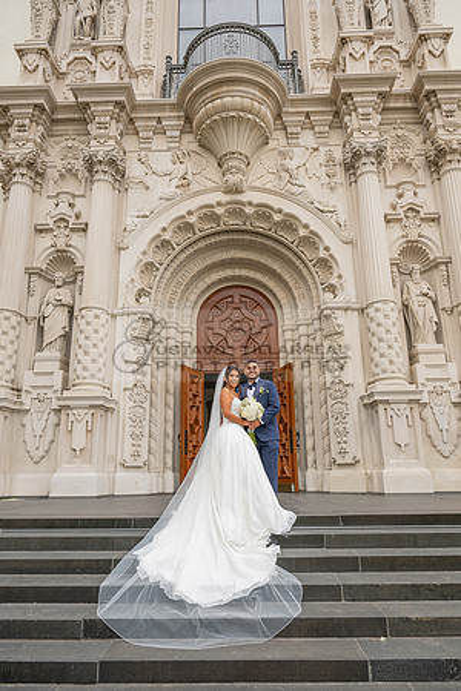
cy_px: 346
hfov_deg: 53.1
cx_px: 230
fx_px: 461
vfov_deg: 73.7
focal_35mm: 24
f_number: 7.1
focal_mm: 24
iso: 200
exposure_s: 1/200
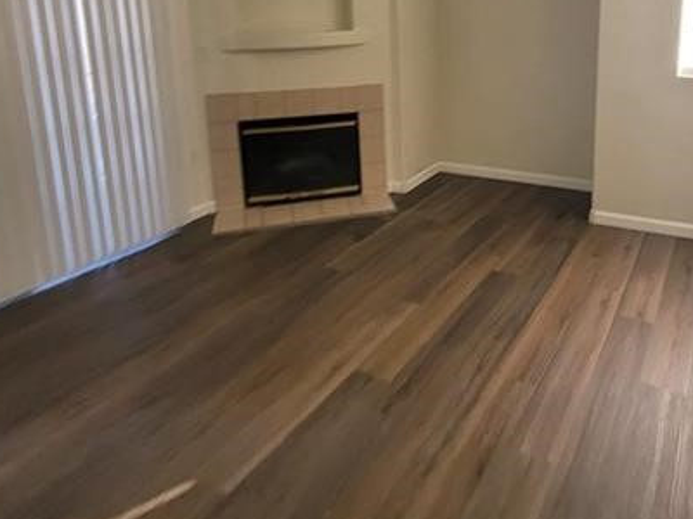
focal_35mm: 26
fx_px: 521
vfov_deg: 50.1
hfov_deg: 66.0
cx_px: 447
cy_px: 109
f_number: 2.2
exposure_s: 1/60
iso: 200
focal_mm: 2.2
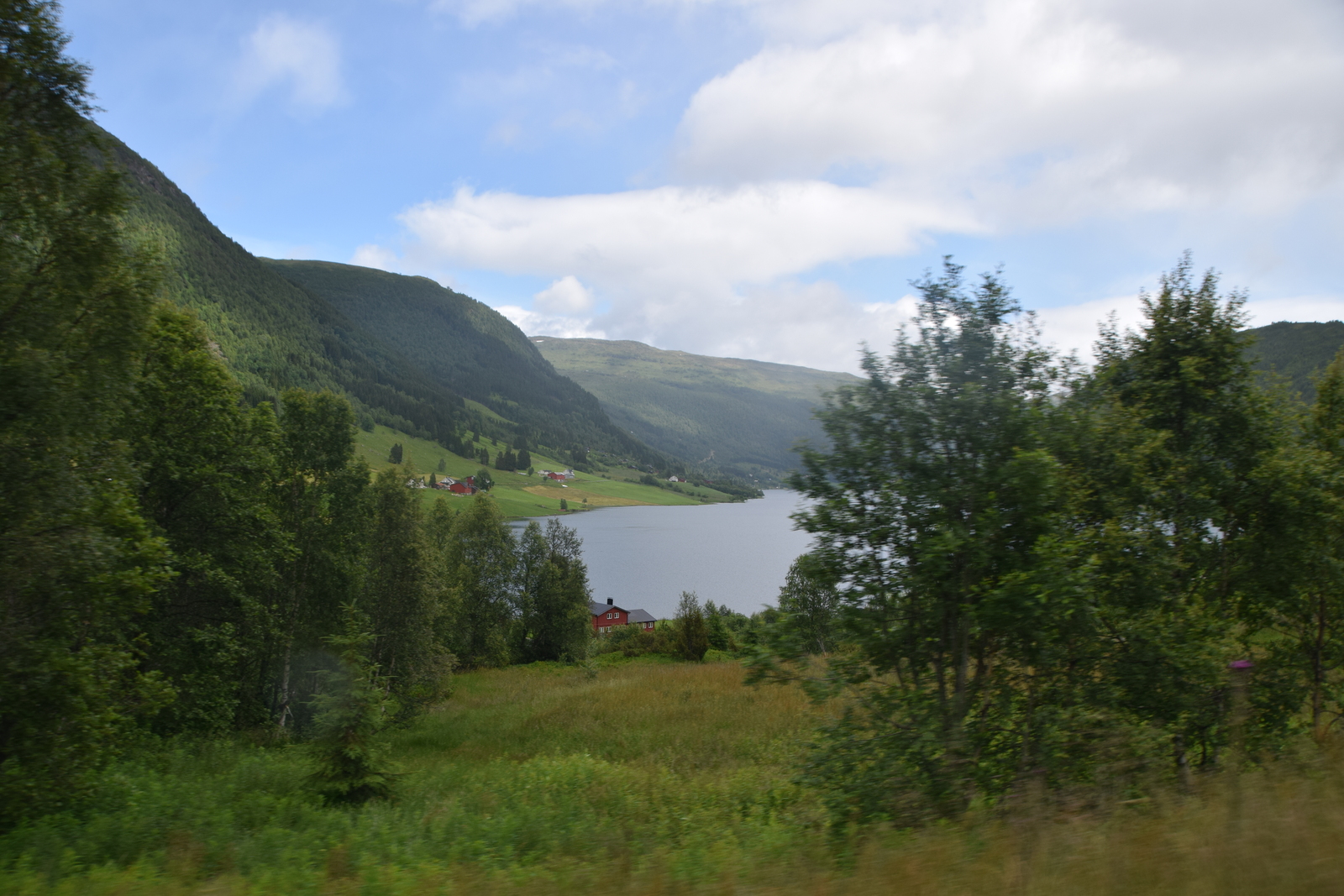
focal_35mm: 27
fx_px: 1008
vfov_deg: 47.9
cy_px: 448
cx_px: 672
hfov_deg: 67.4
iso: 200
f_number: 9
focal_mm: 18
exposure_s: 1/320
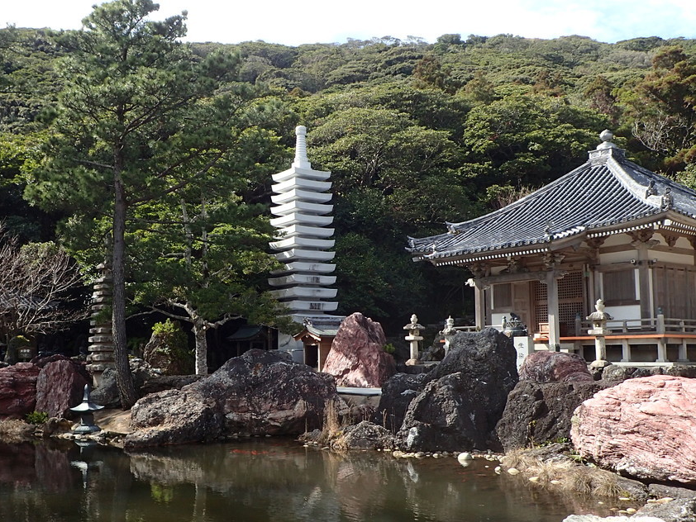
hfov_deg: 48.8
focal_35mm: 38
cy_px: 297
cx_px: 289
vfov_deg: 37.7
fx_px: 764
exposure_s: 1/640
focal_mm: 4.5
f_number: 2.8
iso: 100
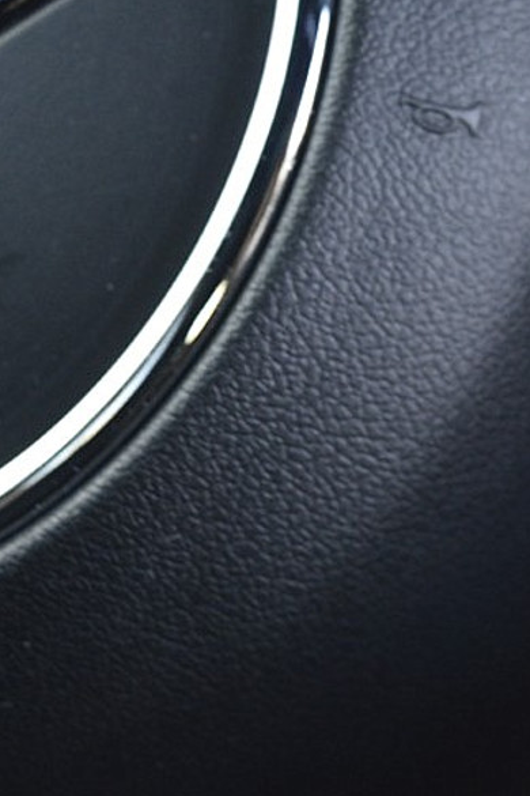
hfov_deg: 8.2
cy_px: 170
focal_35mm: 165
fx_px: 3643
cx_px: 734
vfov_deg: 12.4
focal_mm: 46
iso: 800
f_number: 5
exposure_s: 1/30
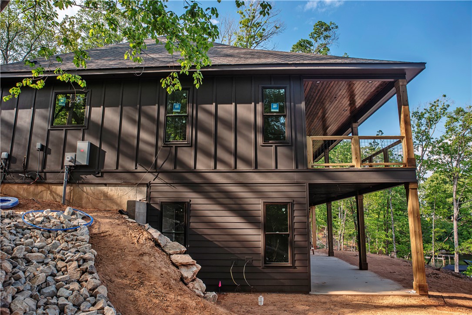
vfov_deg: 53.2
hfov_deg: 73.7
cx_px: 236
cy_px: 158
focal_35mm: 24
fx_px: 315
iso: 200
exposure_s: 1/1000
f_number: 8
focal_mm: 24
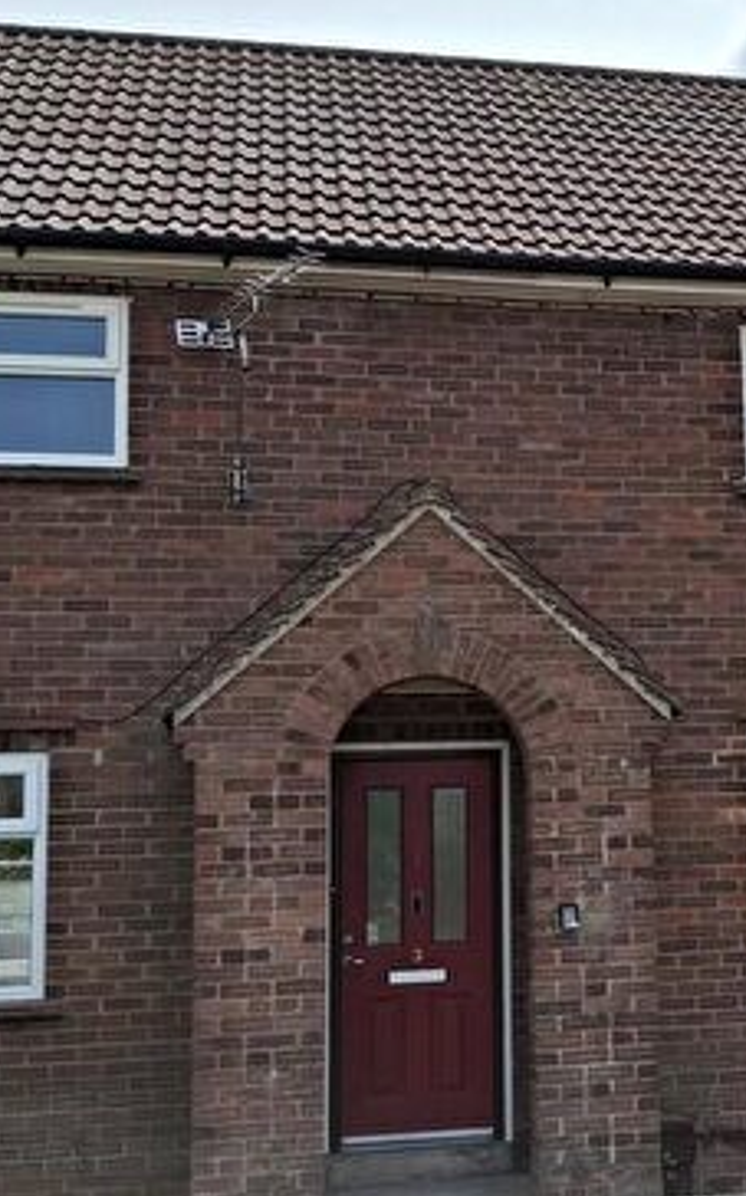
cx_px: 687
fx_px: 1662
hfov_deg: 24.5
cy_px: 613
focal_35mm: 51
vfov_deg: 39.6
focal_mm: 4.69
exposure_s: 1/3731
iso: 32
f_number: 1.8
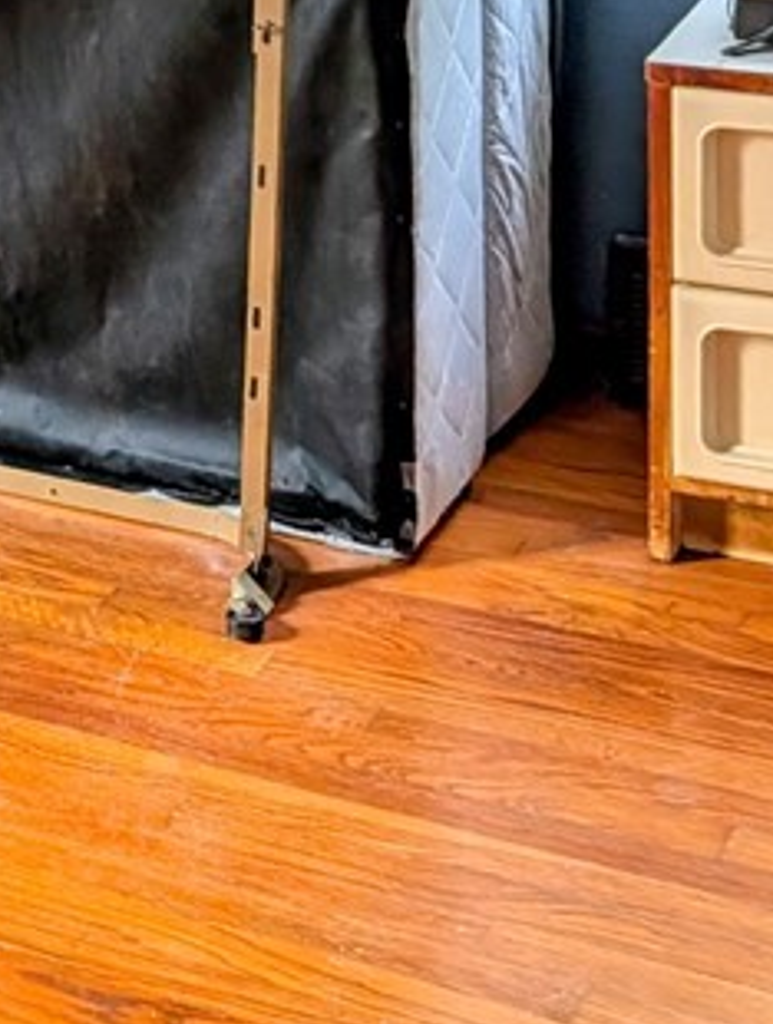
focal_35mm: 79
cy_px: -256
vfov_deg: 22.4
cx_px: -253
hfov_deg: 17.5
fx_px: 2343
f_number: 1.68
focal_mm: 6.9
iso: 311
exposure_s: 1/180
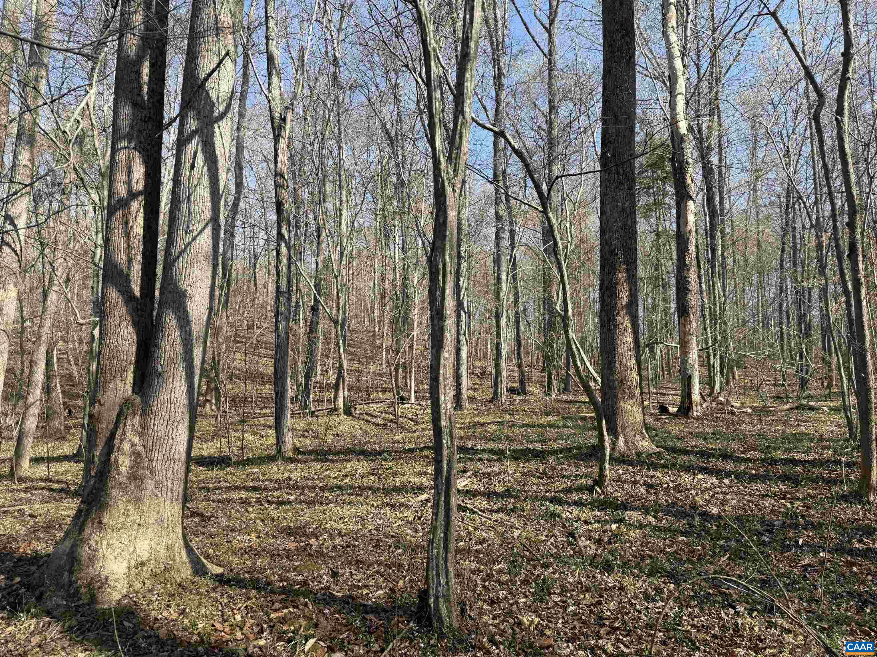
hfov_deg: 71.6
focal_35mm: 24
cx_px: 438
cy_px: 328
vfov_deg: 56.8
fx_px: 608
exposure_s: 1/1464
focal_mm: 6.76
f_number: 1.78
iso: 80
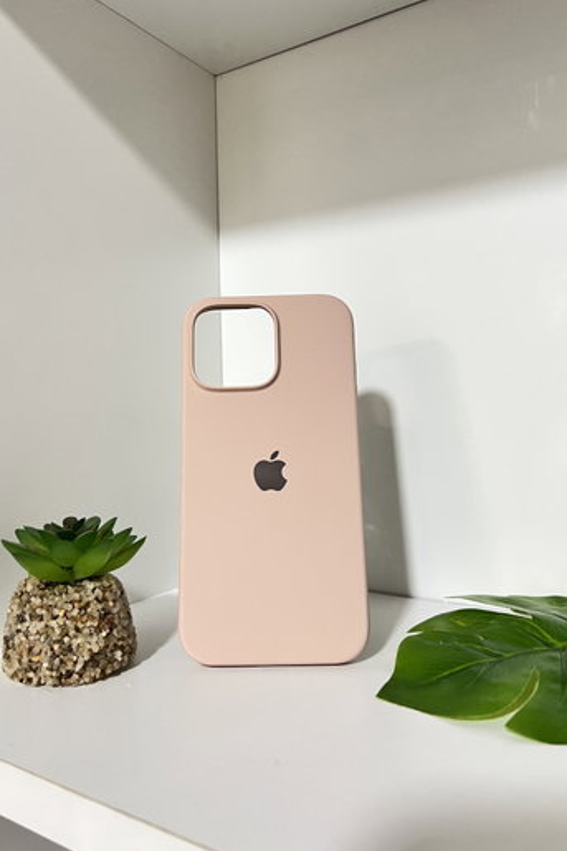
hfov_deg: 46.3
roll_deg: +2.8
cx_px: 264
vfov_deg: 65.5
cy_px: 416
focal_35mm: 28
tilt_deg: -1.7
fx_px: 662
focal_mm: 5.7
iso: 200
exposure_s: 1/60
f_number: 1.5
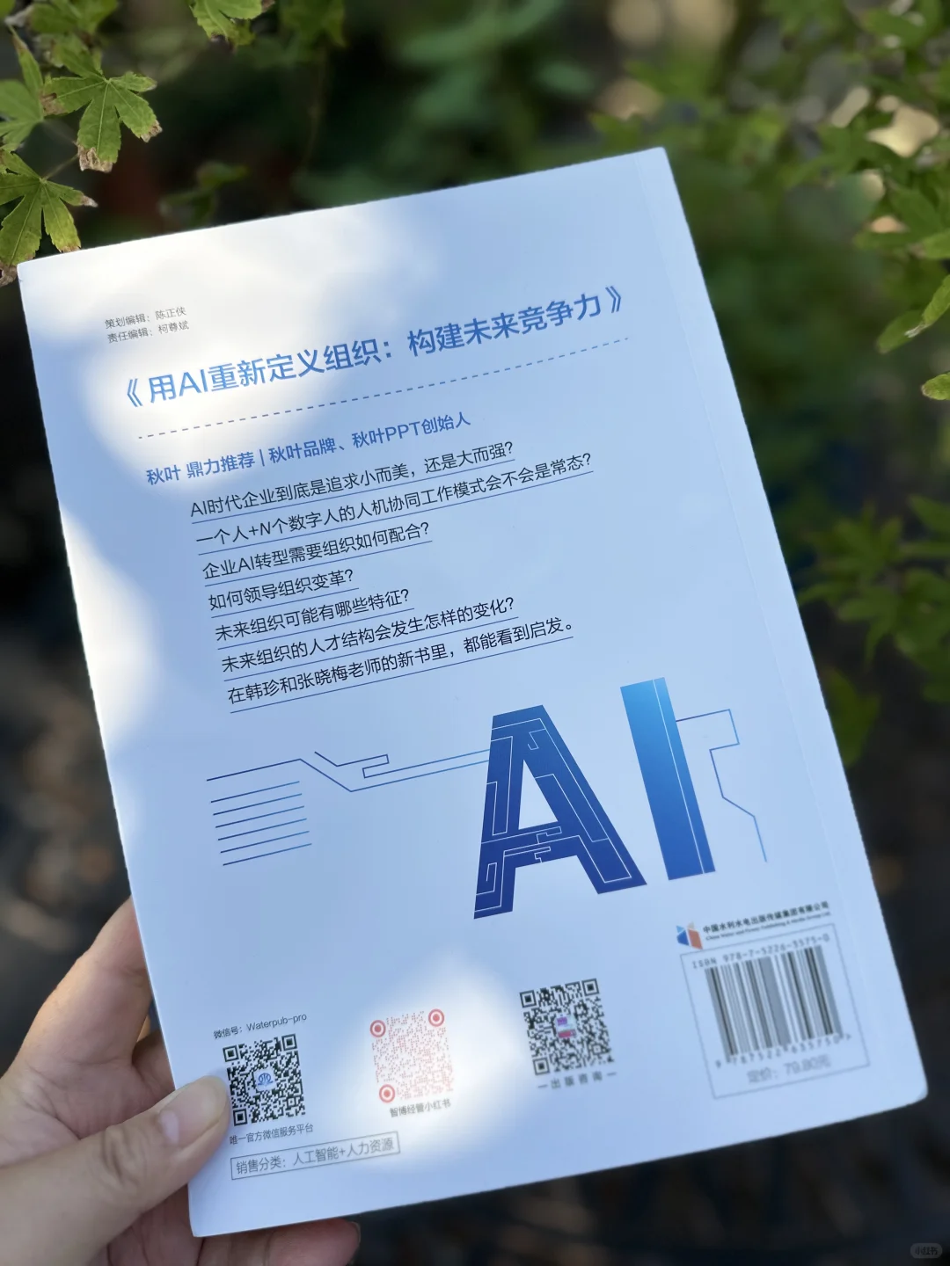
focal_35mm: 24
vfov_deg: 71.6
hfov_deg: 56.8
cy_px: 633
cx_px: 475
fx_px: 878
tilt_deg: -45.6
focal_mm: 6.86
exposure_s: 1/2410
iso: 80
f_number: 1.78
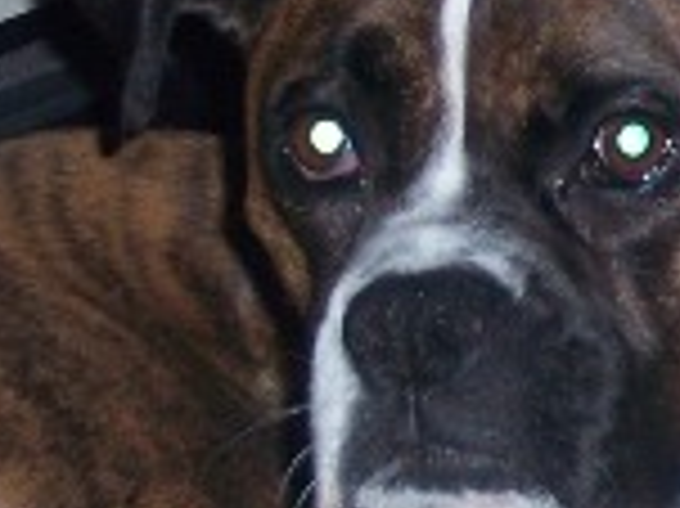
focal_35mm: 276
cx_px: 946
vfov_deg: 5.4
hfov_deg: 7.1
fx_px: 5417
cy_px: 223
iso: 160
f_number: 3.8
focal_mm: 12
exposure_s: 1/100
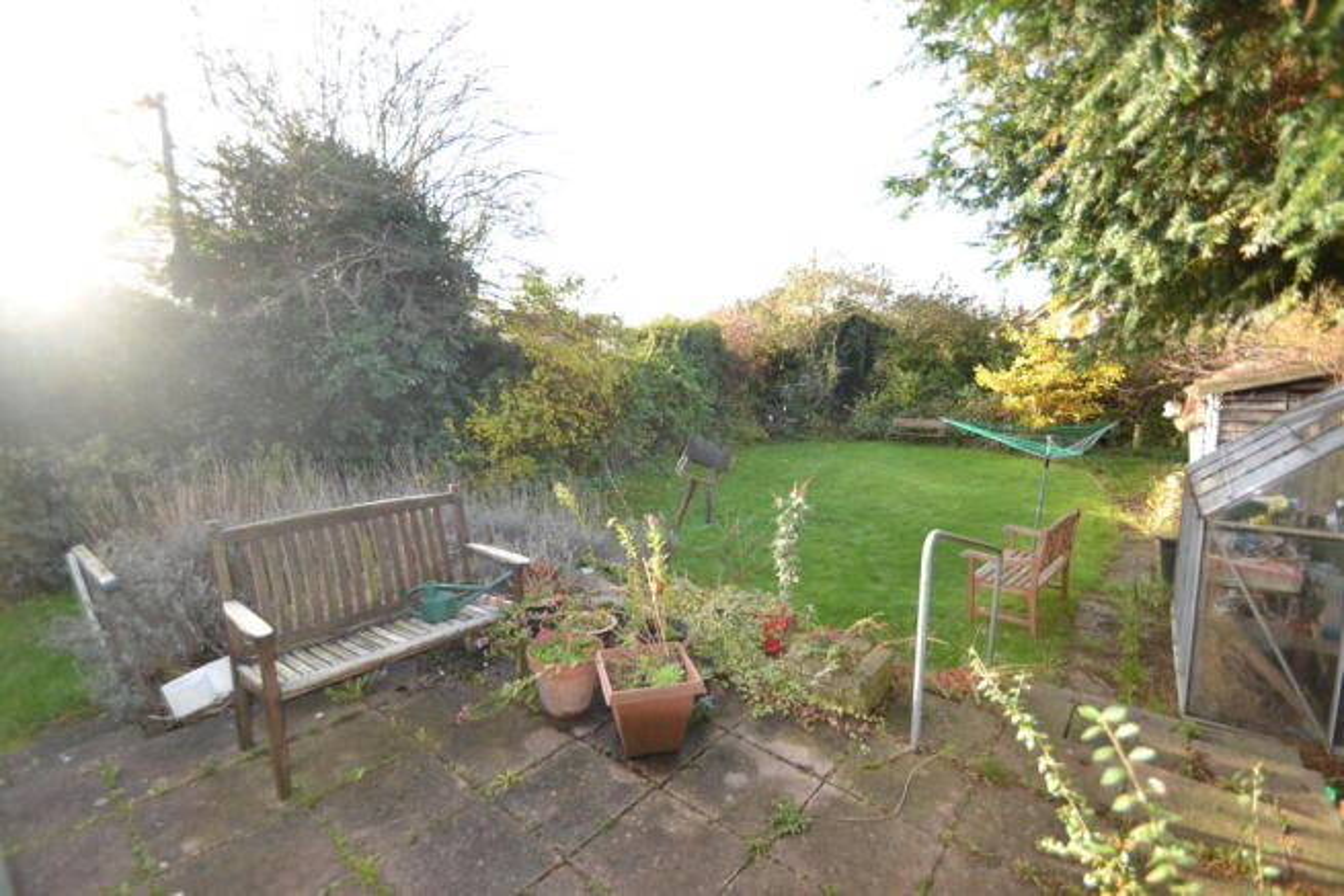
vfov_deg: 77.4
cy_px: 448
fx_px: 560
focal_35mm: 15
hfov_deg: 100.4
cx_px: 672
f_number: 4
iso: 160
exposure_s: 1/125
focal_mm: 10
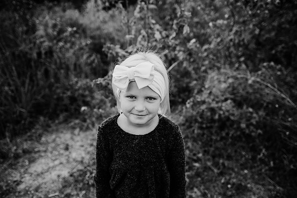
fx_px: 198
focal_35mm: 24
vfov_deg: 53.2
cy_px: 99
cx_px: 148
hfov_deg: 73.7
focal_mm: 24
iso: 200
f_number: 2.5
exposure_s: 1/800
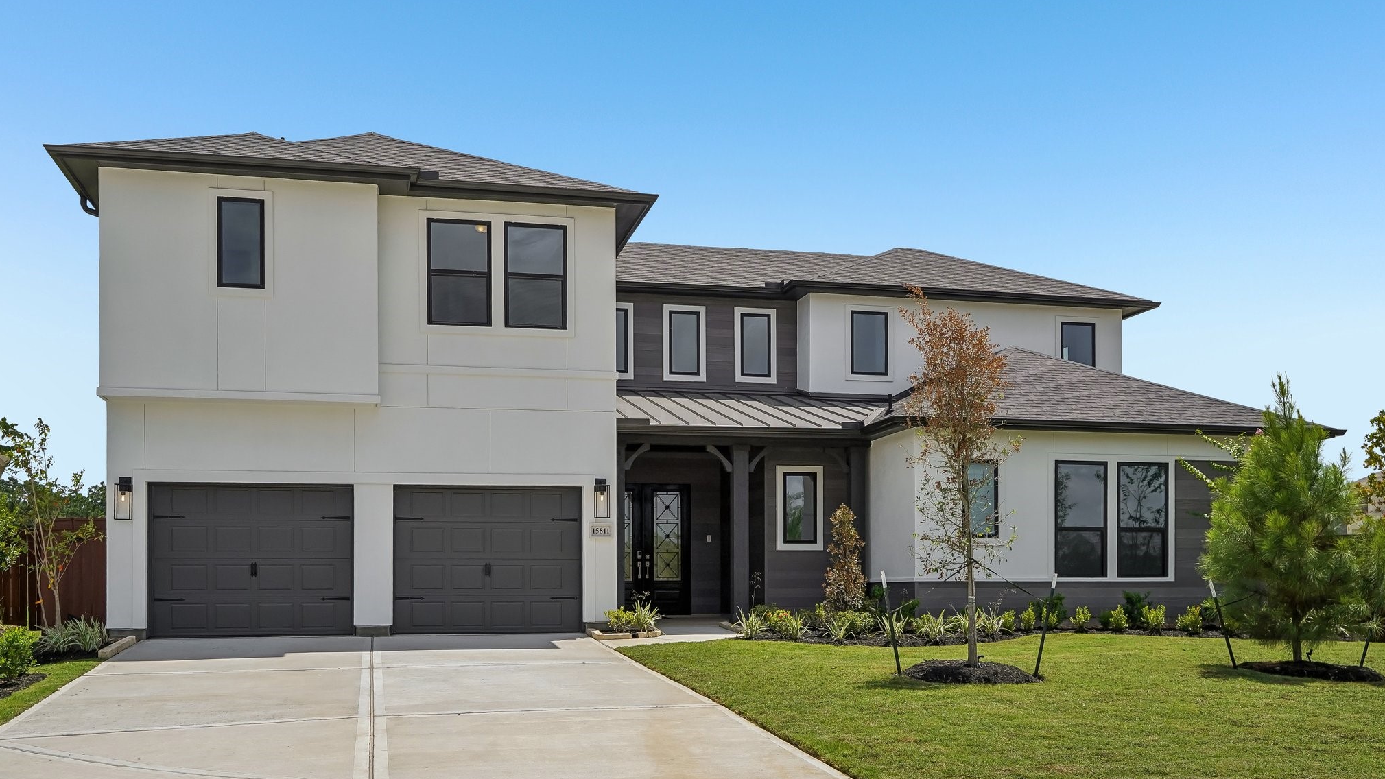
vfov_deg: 34.6
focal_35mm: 34
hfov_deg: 58.0
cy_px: 455
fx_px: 1249
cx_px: 689
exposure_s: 1/2000
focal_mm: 32
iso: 500
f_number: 8
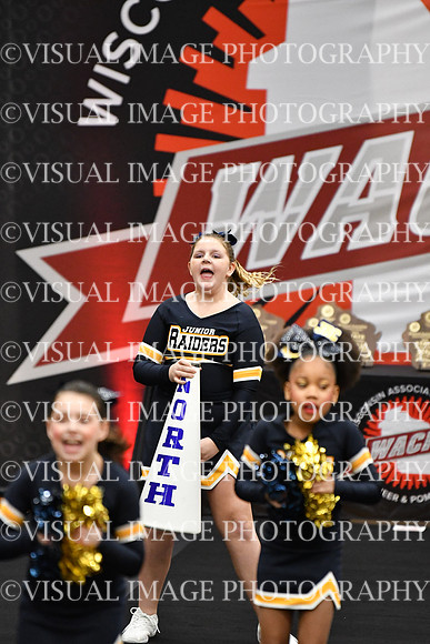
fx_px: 5371
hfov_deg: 4.6
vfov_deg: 6.9
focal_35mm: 300
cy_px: 322
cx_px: 215
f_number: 2.8
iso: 5000
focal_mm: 200
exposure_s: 1/800
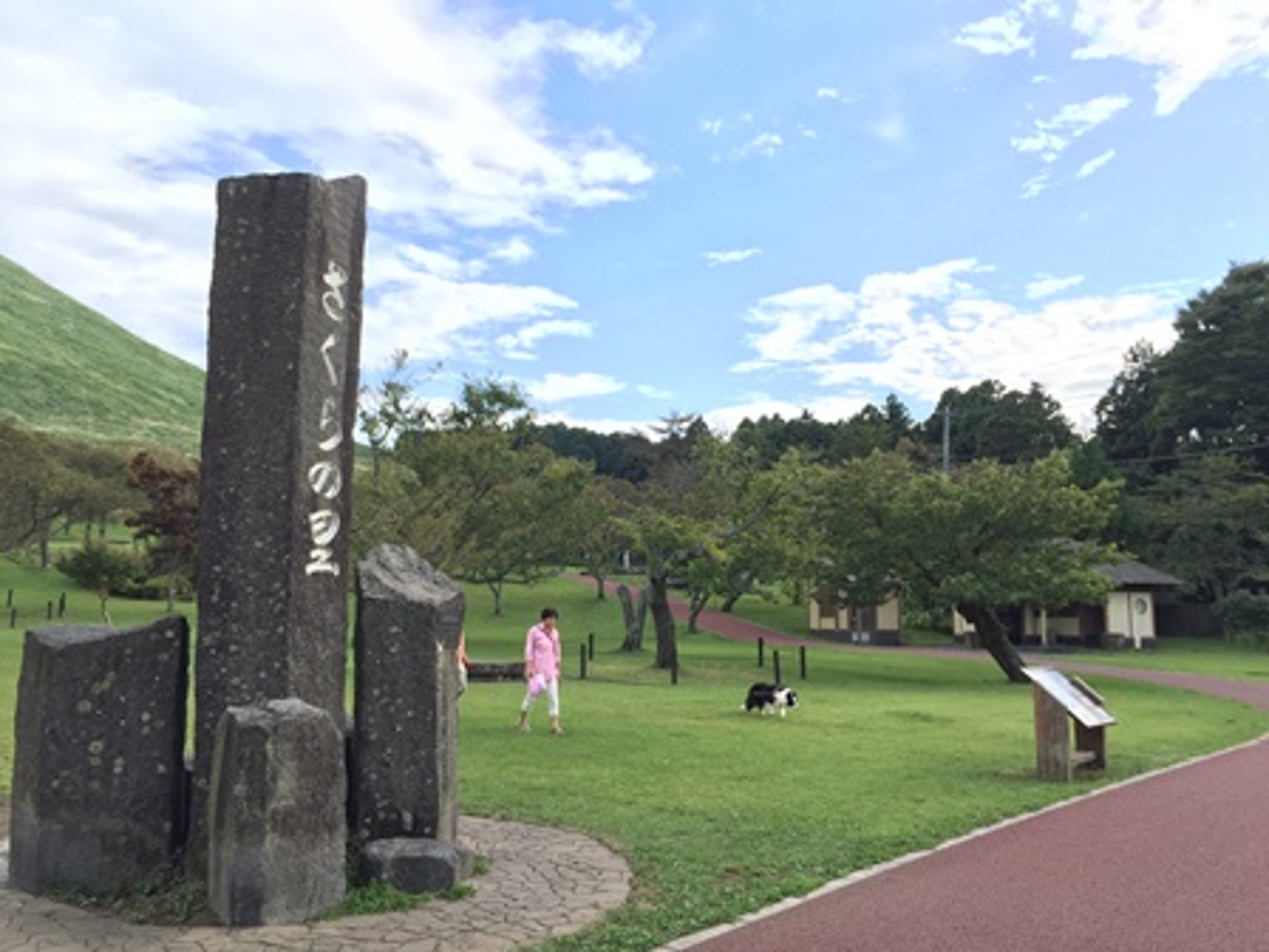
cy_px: 476
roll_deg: -0.1
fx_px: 1063
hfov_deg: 61.7
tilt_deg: +7.1
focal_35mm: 29
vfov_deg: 48.2
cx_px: 634
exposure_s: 1/608
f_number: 2.2
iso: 32
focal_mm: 4.15
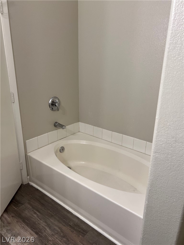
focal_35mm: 26
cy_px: 122
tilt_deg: -19.1
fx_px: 184
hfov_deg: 53.1
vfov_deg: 67.3
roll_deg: -0.6
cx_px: 92
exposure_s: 1/120
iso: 100
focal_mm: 5.7
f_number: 1.5
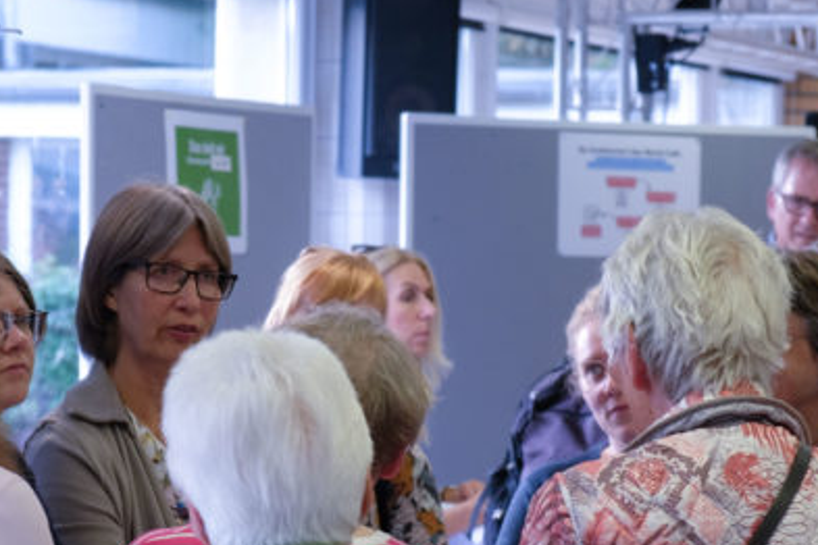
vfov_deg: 8.4
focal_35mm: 162
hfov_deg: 12.7
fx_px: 3681
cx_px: 383
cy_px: 491
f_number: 4
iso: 500
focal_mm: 55
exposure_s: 1/60
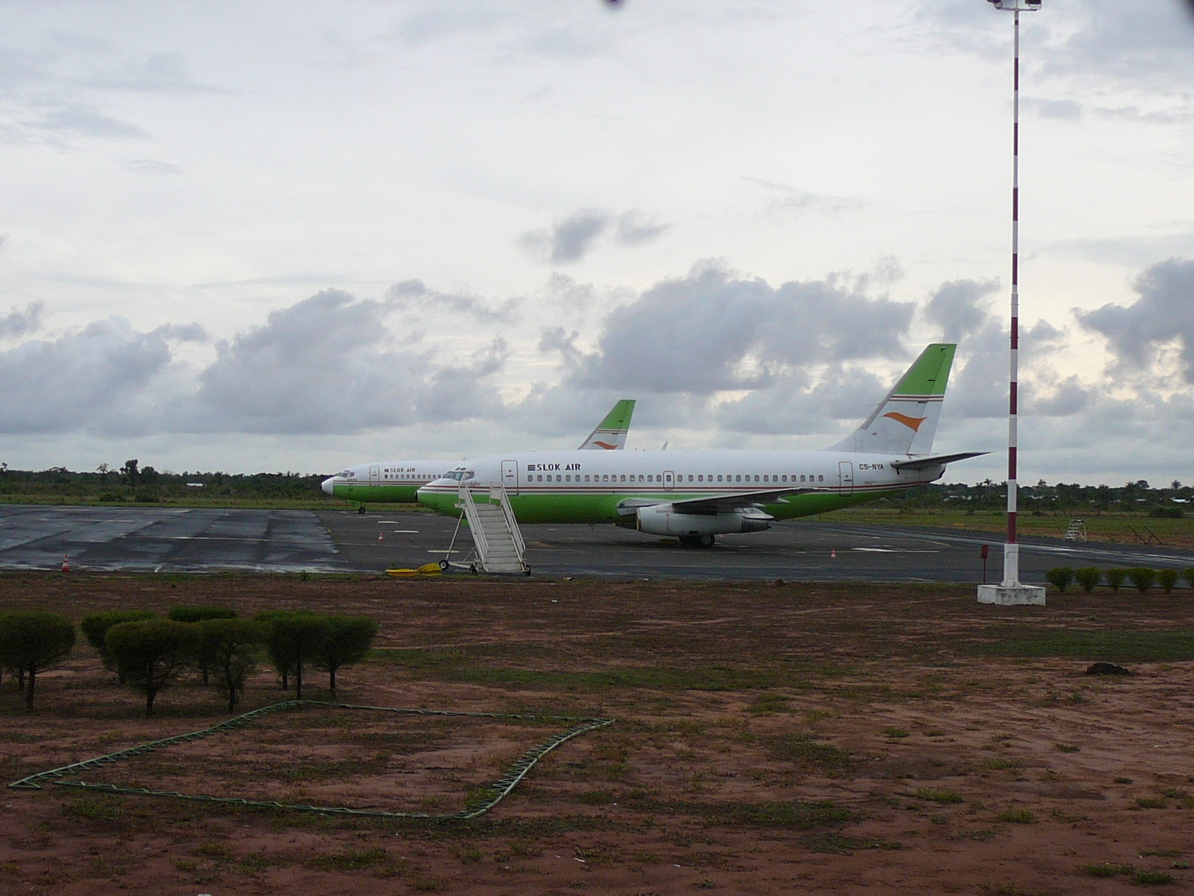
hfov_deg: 32.7
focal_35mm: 59
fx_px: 2035
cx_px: 597
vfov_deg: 24.8
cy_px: 448
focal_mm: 7
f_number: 3.3
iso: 80
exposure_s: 1/60
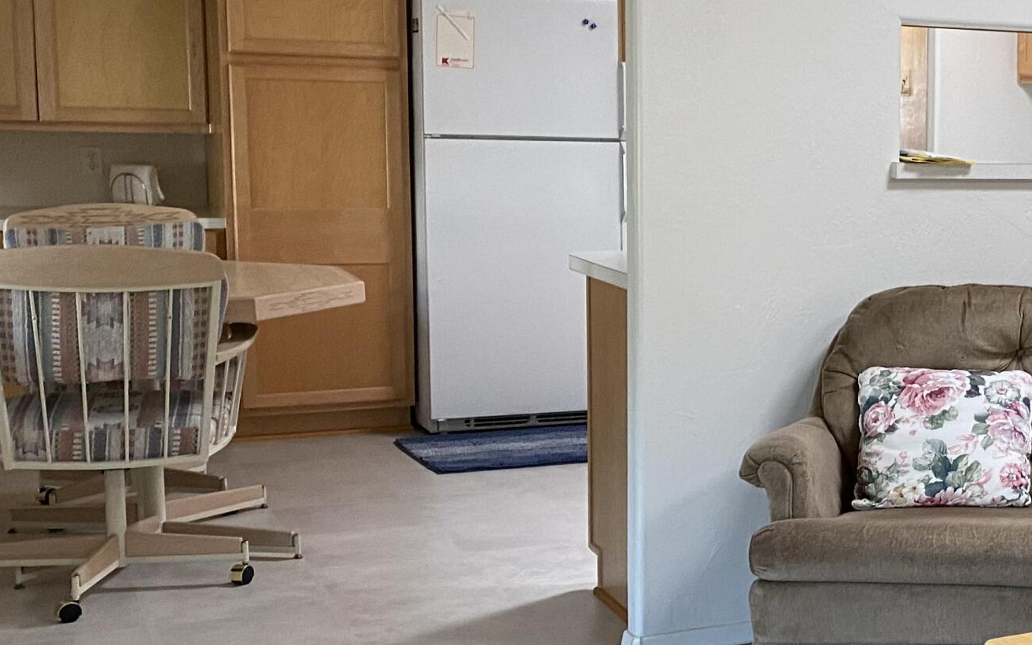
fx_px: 1772
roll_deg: -1.2
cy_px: 322
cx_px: 1133
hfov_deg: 29.3
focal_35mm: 63
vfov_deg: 20.6
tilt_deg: -6.9
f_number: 1.8
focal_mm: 4.25
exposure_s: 1/60
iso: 125
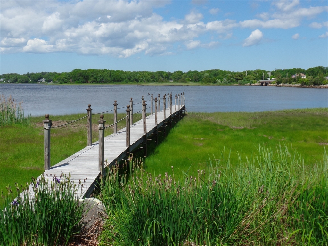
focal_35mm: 52
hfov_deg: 36.8
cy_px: 123
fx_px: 493
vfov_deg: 28.0
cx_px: 164
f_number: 3.4
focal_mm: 9.2
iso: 100
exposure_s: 1/1500
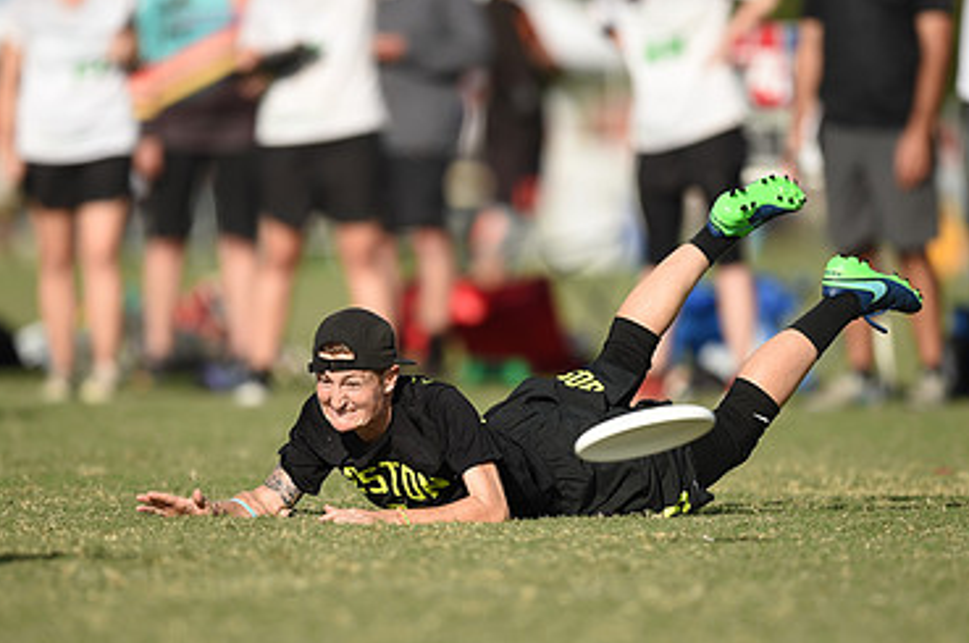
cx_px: 488
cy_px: 352
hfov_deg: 3.3
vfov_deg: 2.2
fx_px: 16908
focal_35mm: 629
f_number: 2.8
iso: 125
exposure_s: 1/3200
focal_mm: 400
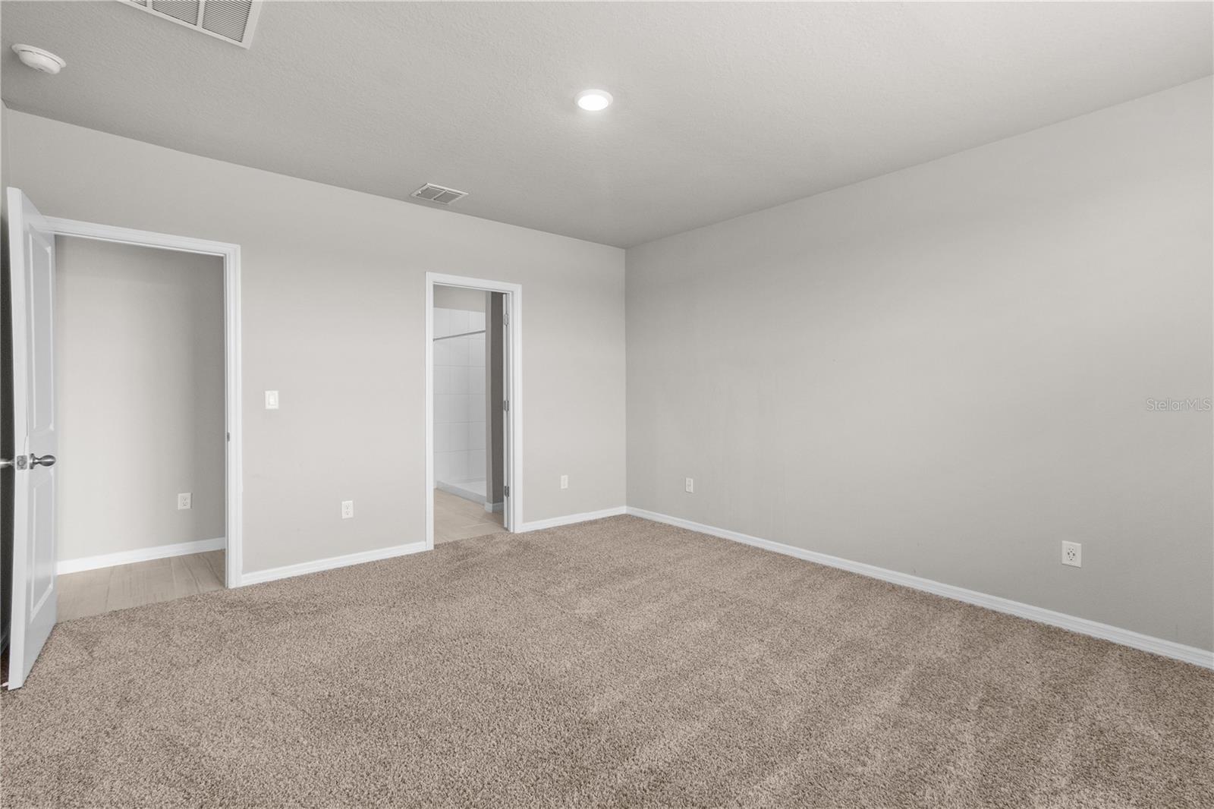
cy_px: 404
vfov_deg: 77.3
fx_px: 506
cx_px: 607
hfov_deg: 100.4
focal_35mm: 15
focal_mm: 10
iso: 1400
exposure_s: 1/15
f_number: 7.1
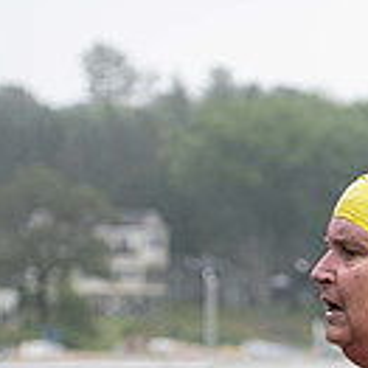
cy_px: 462
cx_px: 534
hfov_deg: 6.6
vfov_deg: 6.6
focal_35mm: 263
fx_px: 3163
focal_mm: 70
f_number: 4
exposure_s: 1/640
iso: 500
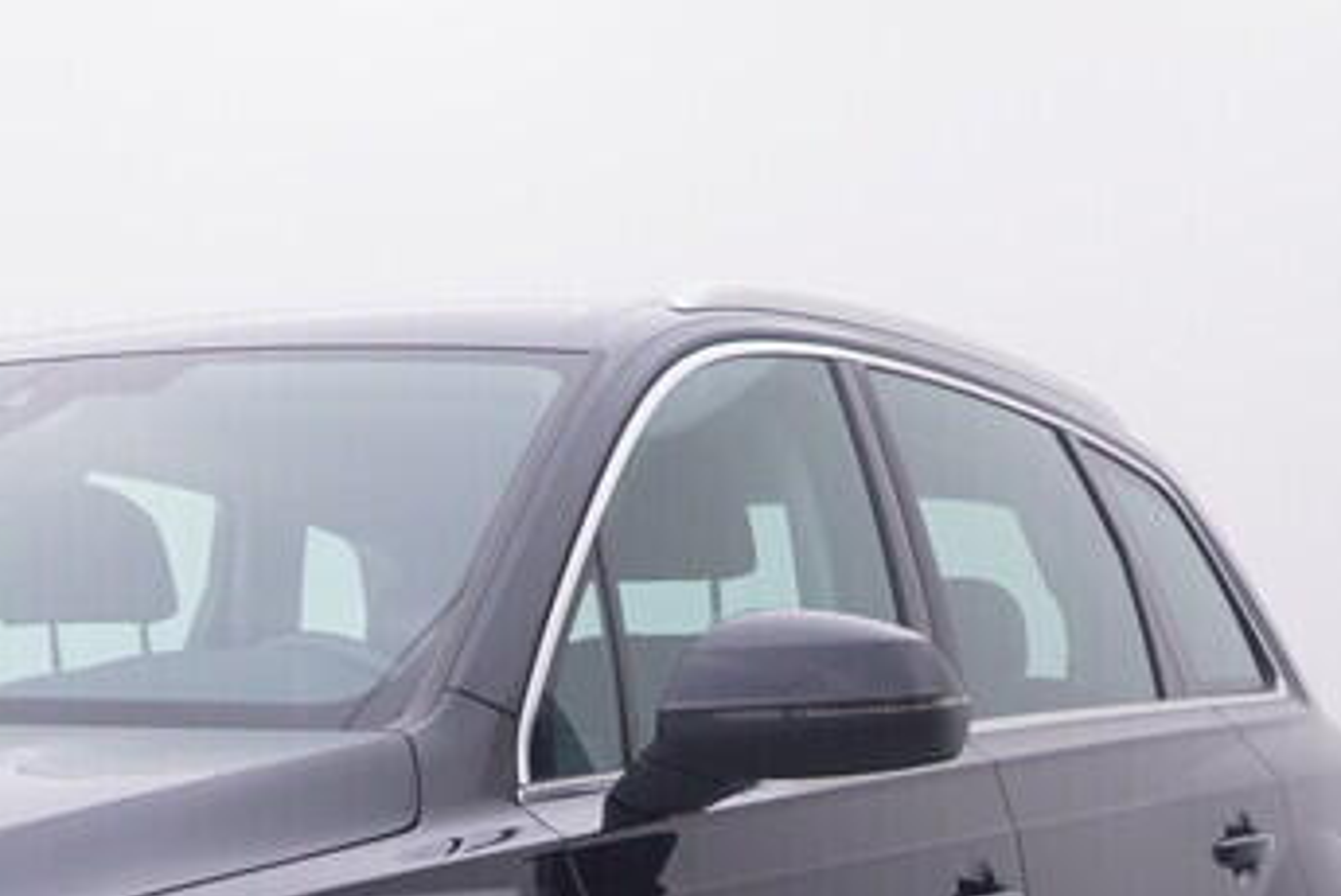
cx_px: -66
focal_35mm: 94
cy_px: 1122
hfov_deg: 20.8
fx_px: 3508
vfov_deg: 14.1
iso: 200
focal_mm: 15
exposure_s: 1/80
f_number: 5
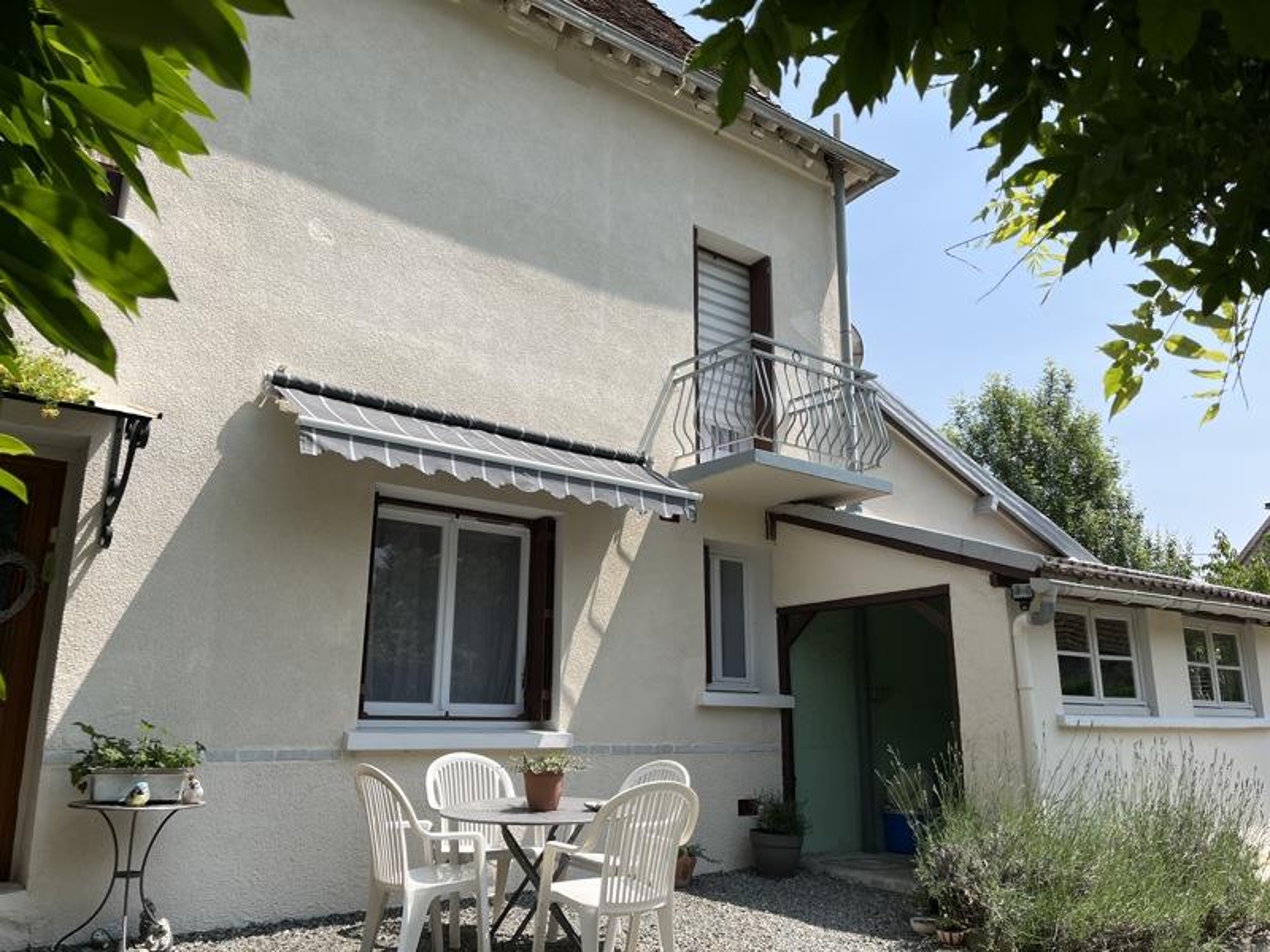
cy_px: 476
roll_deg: +0.5
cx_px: 635
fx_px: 954
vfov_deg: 53.1
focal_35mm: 26
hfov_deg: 67.3
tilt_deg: +16.2
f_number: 1.6
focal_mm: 5.1
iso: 50
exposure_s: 1/3623
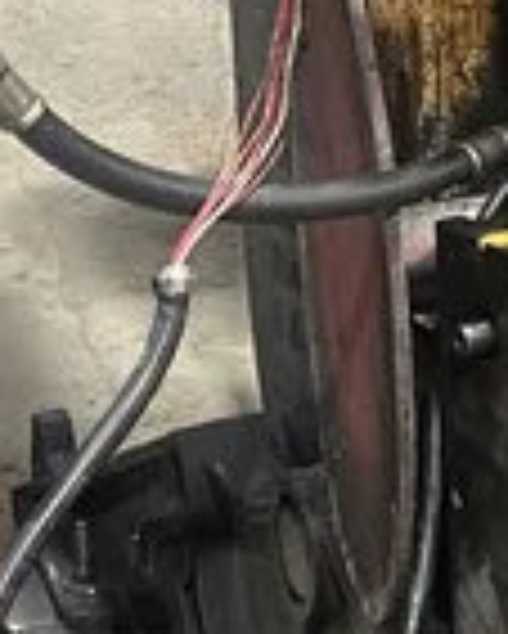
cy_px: -178
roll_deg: -3.7
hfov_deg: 10.8
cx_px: 854
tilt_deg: -17.2
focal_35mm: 135
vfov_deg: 13.7
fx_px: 2534
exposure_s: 1/60
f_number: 1.5
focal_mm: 5.7
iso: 200
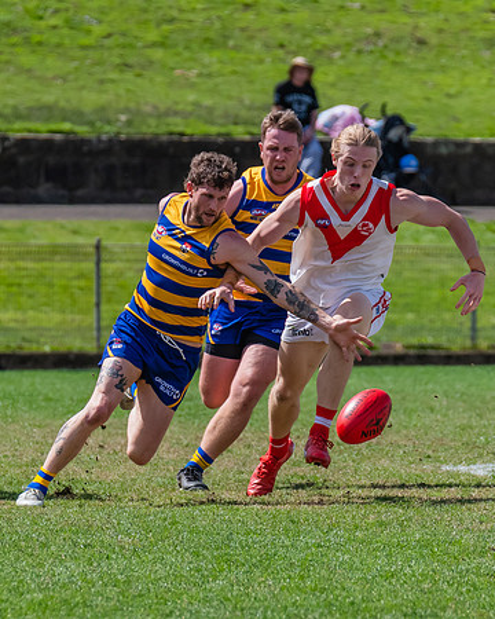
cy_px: 413
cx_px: 253
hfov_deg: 2.2
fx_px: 12963
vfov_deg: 2.7
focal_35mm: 708
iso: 800
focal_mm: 310
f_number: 8
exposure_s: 1/1600
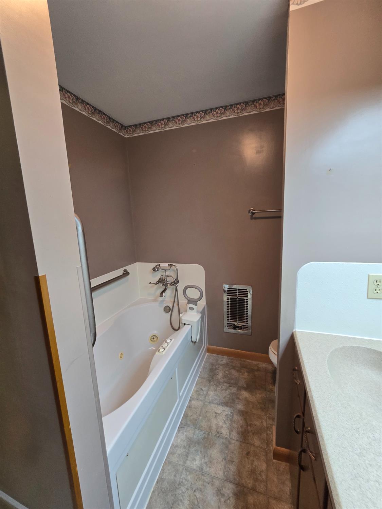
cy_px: 254
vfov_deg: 106.2
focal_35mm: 13
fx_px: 191
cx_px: 191
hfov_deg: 89.9
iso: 200
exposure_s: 1/60
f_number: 2.2
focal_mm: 2.2
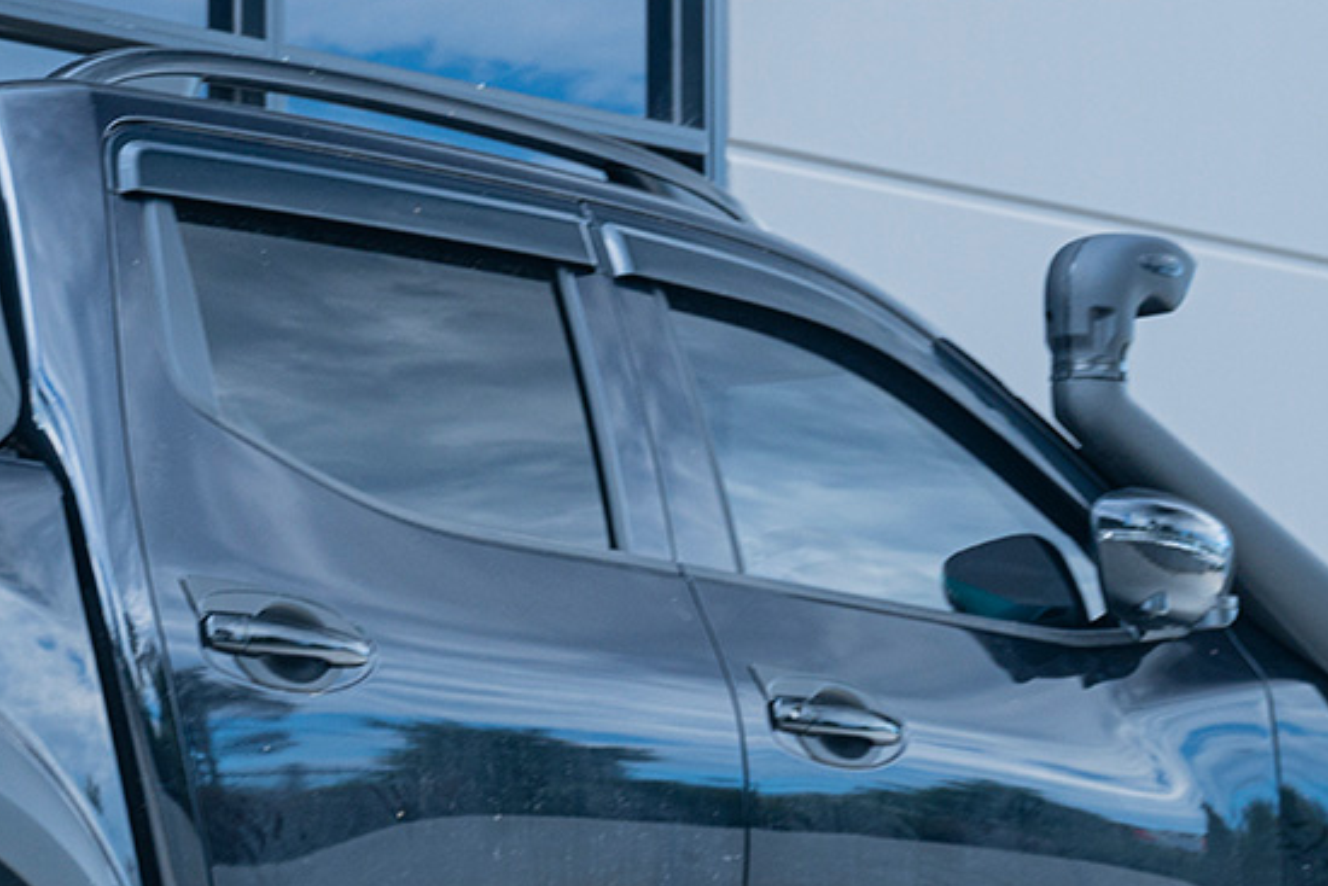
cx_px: -164
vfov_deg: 12.6
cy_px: 775
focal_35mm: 108
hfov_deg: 18.2
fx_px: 3985
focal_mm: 33
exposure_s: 1/60
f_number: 4
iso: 125
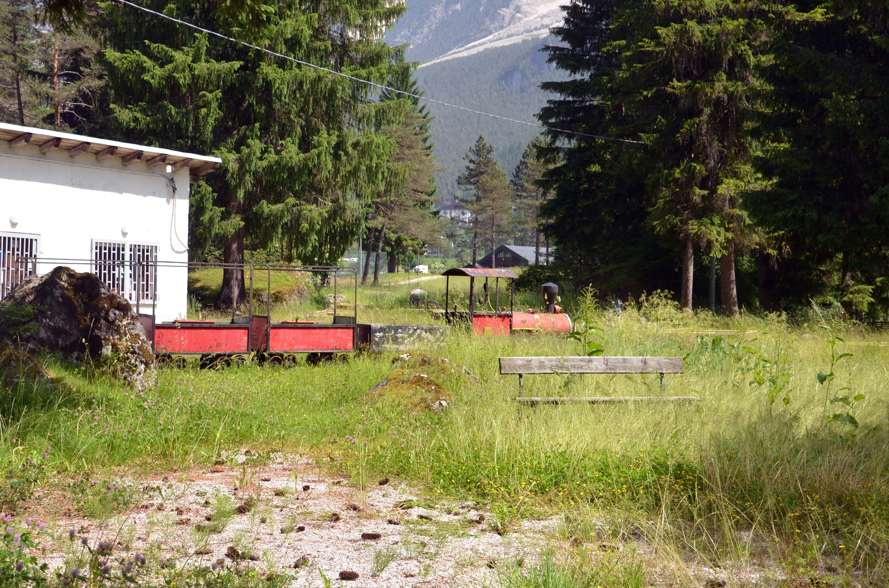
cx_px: 406
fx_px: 1232
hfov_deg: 39.6
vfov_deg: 26.9
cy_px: 305
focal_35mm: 50
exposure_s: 1/250
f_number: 7.1
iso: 100
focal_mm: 28
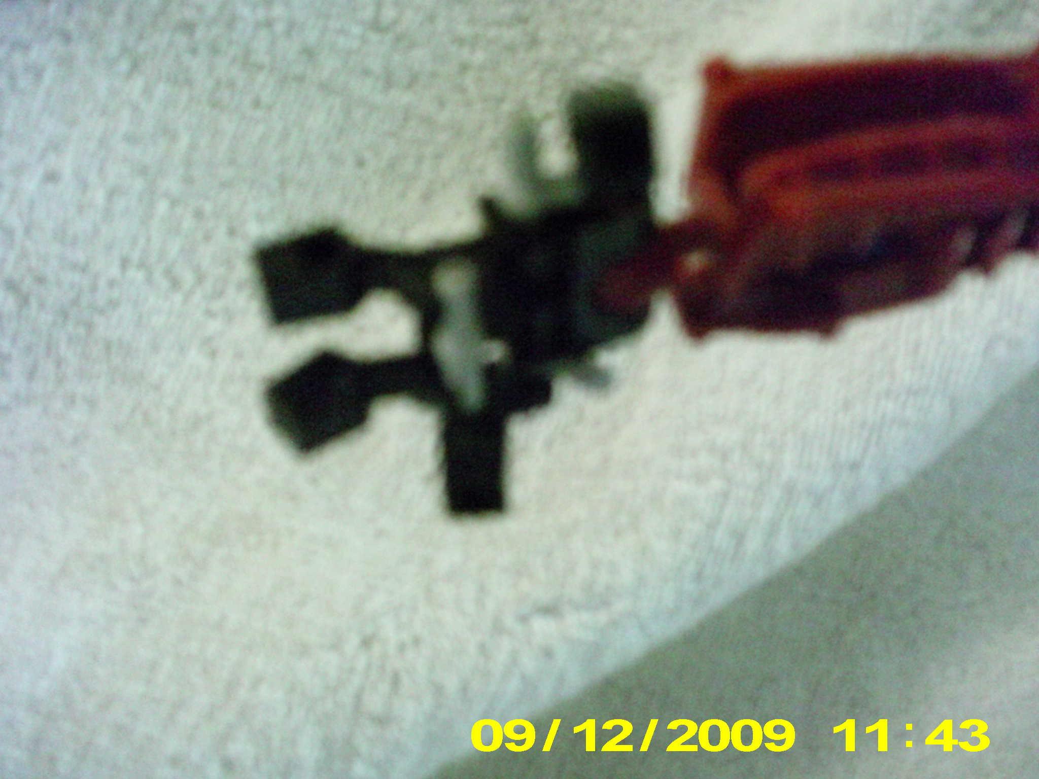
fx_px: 1141
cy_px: 390
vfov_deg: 37.7
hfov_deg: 49.0
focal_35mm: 38
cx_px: 520
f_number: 3.1
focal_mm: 6.3
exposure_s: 1/11
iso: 1600
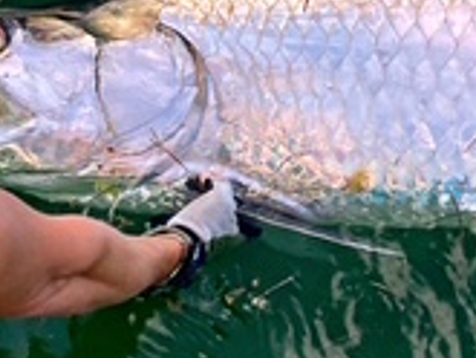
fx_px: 1390
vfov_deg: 14.7
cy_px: 167
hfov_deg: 19.2
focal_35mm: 101
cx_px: 392
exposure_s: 1/669
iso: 32
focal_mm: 4.25
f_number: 1.8
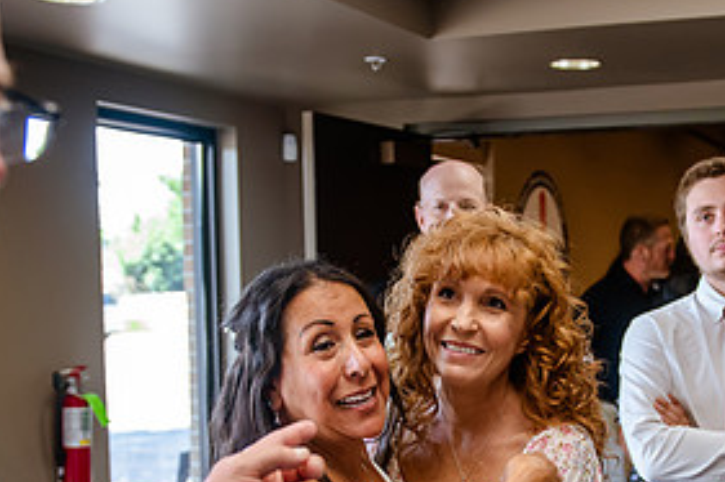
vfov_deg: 21.6
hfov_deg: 32.1
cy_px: 395
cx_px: 485
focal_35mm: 62
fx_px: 1248
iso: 1250
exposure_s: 1/320
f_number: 2.8
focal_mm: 26
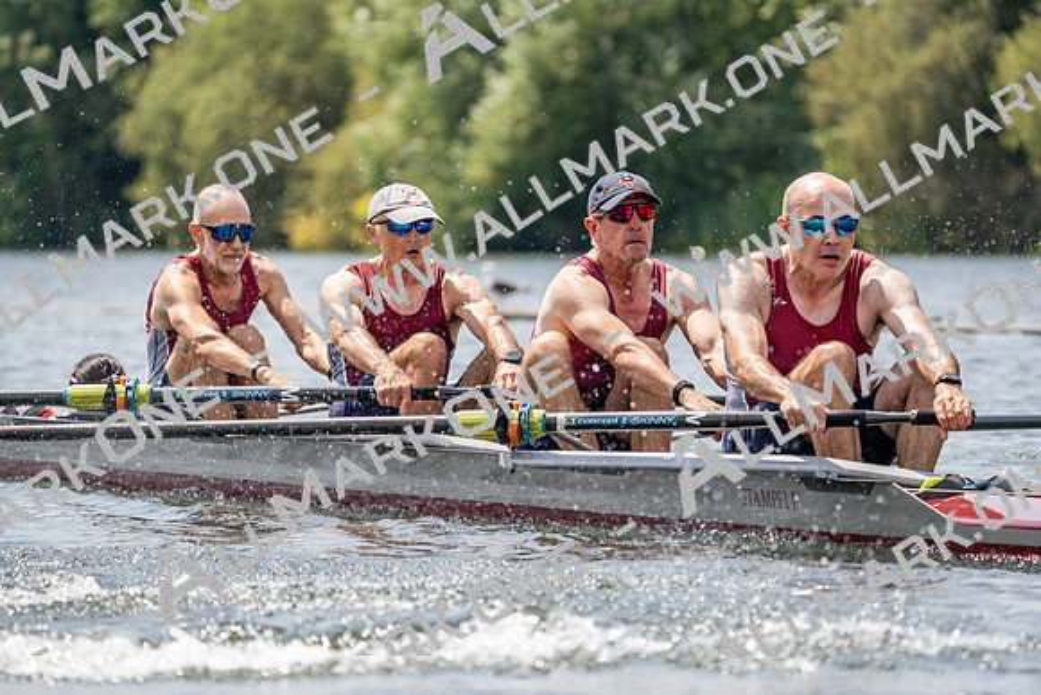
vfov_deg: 5.0
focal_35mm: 273
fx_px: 7896
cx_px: 520
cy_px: 348
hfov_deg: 7.5
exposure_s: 1/1600
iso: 250
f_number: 5.6
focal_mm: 273
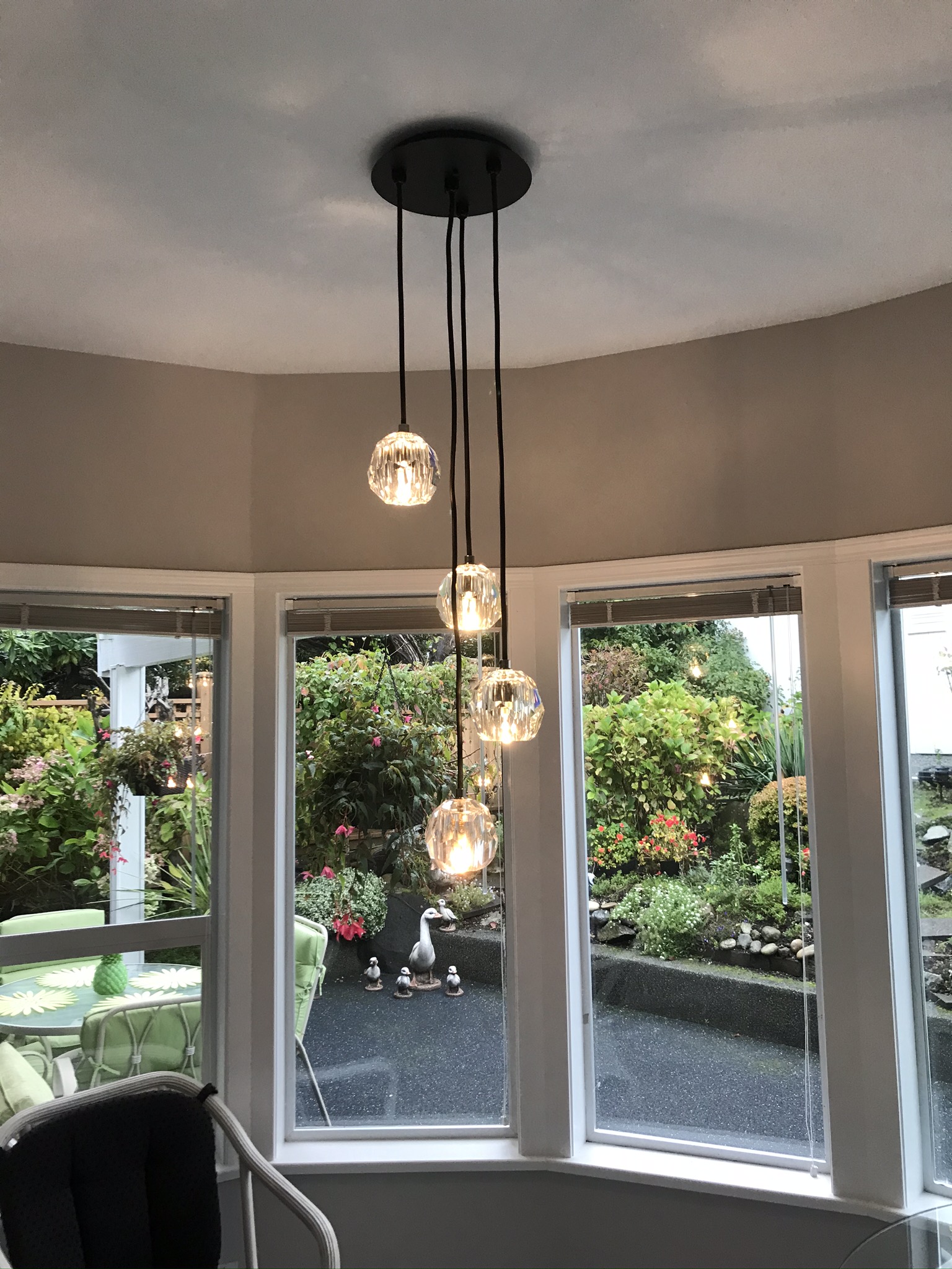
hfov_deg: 49.7
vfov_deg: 63.4
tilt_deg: +6.0
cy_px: 634
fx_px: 1027
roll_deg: +1.2
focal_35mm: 28
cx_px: 476
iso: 32
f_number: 1.8
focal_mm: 3.99
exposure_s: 1/30
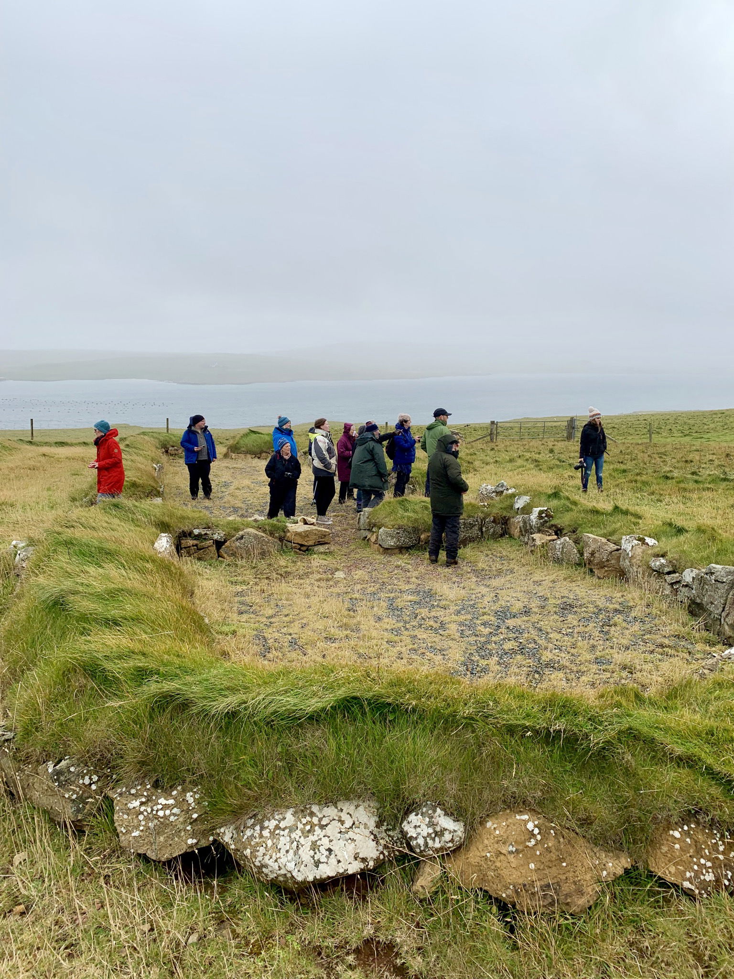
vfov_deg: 67.3
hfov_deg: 53.1
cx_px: 367
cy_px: 490
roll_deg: -1.0
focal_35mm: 26
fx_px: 735
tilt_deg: -7.7
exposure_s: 1/1250
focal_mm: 4.25
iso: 25
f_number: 1.8
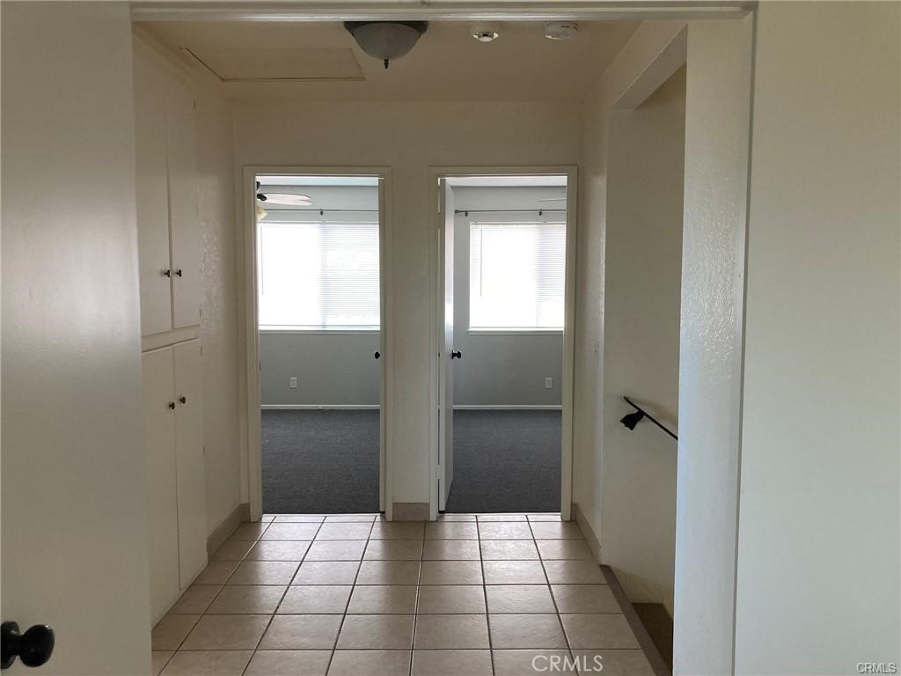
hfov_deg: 63.4
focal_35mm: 28
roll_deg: -0.3
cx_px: 450
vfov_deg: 49.7
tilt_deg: -4.6
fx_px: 729
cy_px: 338
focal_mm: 3.99
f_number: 1.8
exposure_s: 1/60
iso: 125
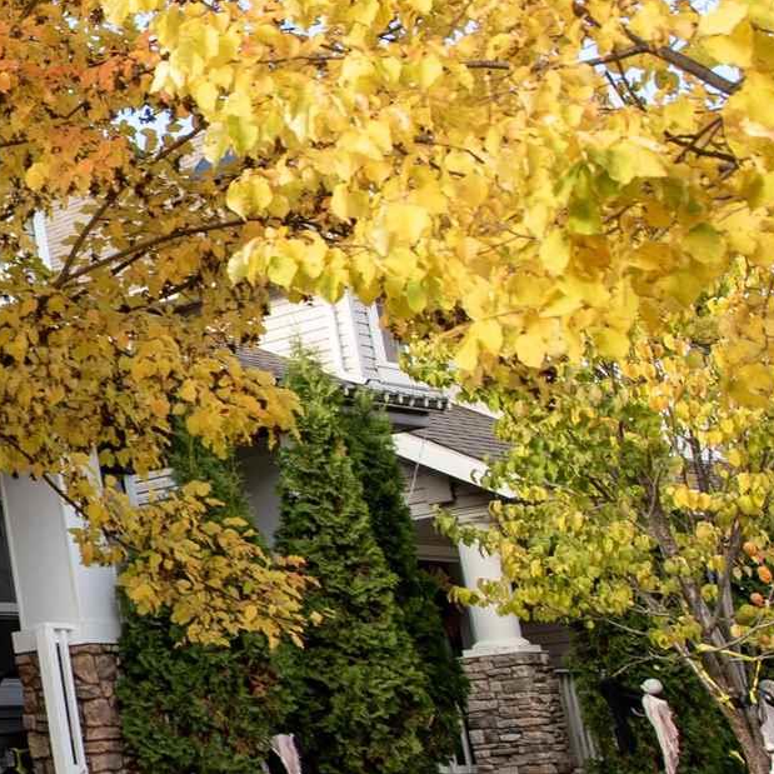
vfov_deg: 22.7
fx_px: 1923
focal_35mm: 76
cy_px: 438
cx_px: -711
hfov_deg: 17.4
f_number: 5.6
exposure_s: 1/125
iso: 100
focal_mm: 18
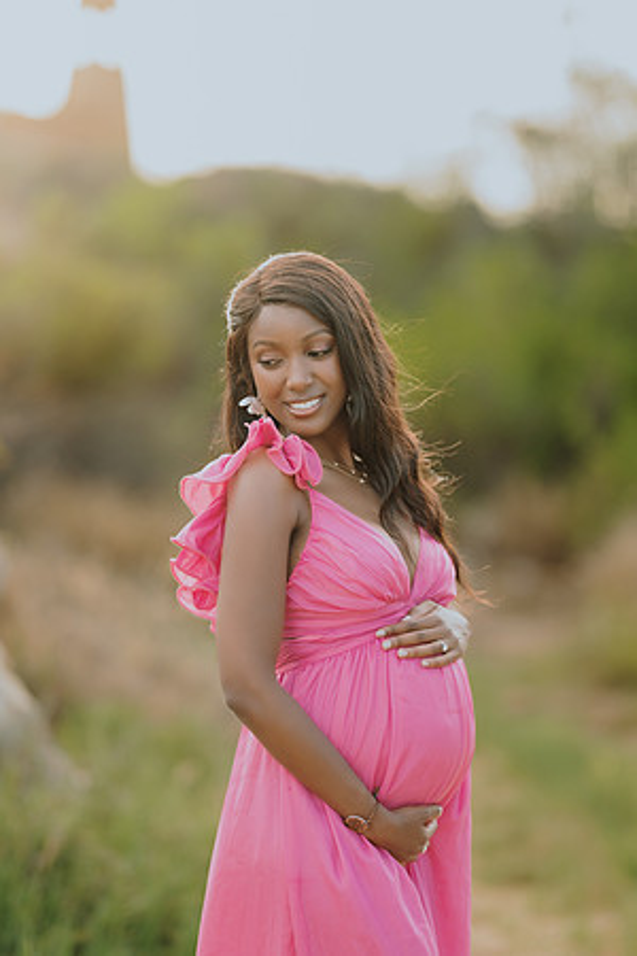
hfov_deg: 10.2
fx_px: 3583
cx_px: 318
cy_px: 478
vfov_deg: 15.2
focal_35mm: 135
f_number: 1.8
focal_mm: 135
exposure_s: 1/320
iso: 50
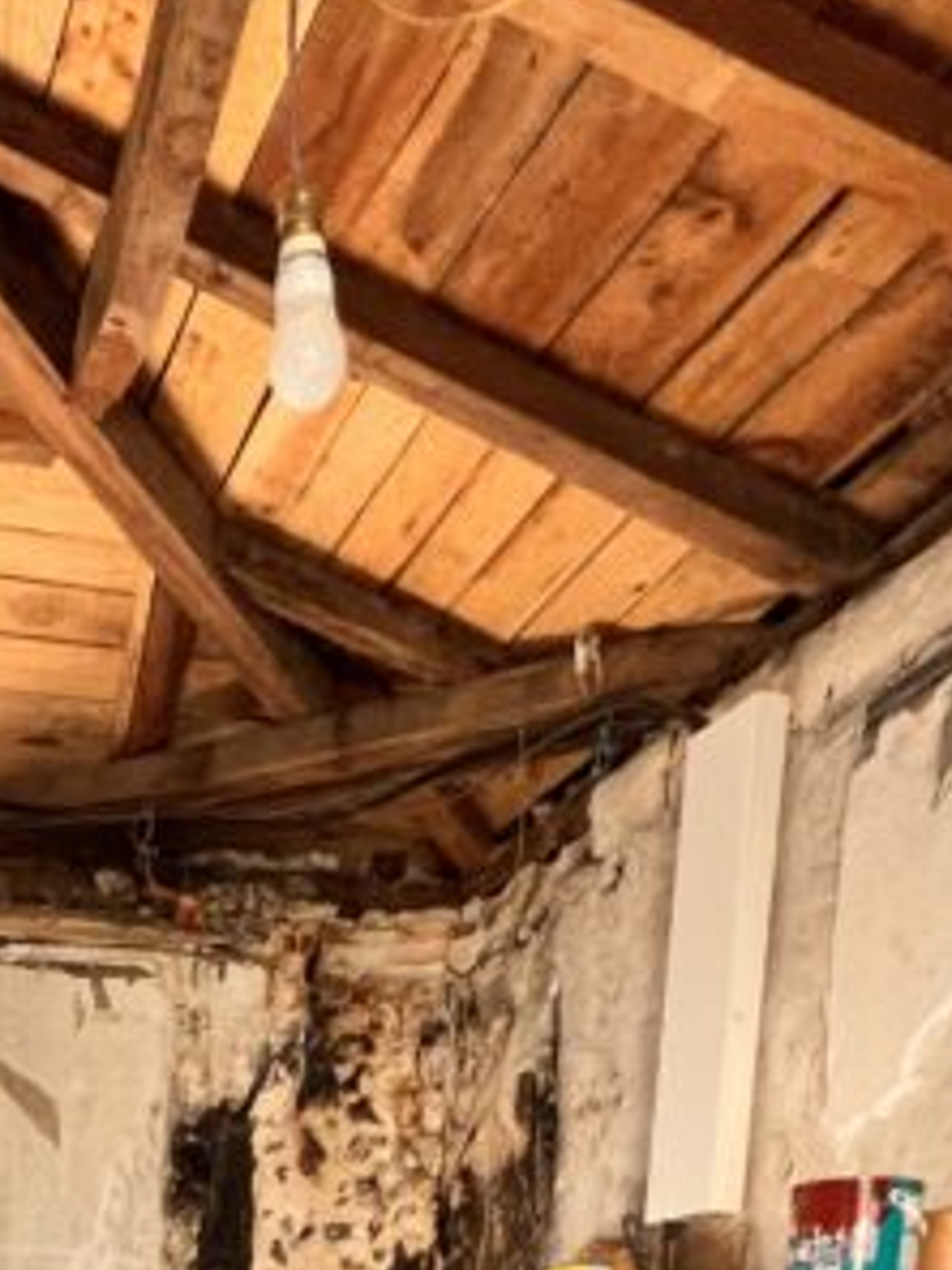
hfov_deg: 30.2
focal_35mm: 45
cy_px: 1725
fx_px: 1650
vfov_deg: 30.9
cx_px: 30
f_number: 1.8
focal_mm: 1.57
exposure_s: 1/99
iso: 125
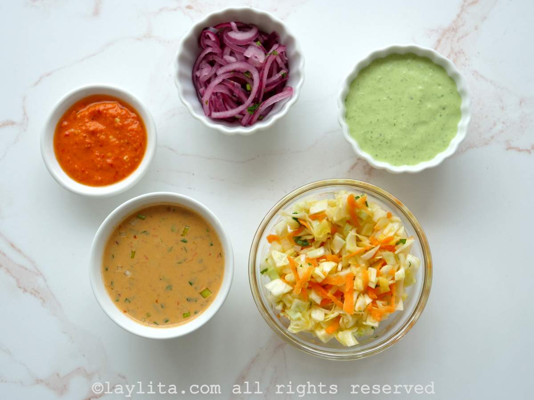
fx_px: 771
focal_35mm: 50
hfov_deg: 38.2
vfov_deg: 29.1
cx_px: 267
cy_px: 200
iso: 200
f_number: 3.5
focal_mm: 25
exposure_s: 1/125
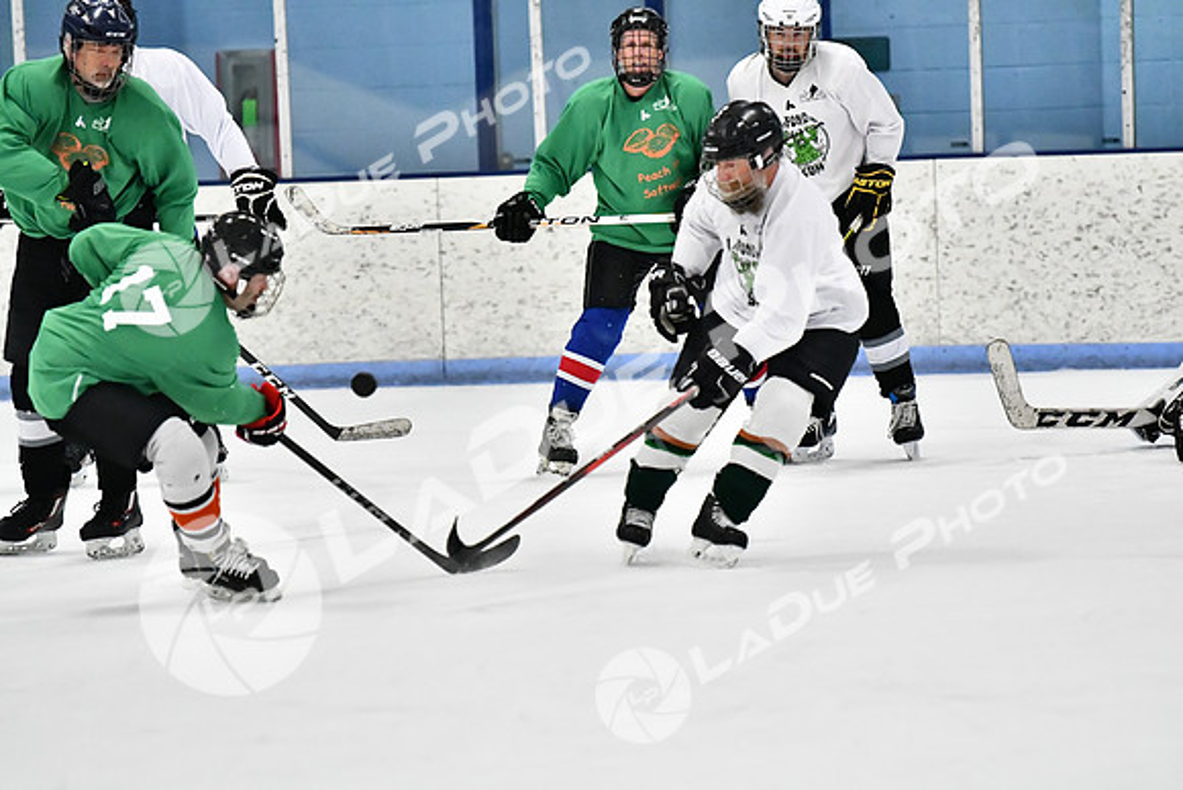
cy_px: 395
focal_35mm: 195
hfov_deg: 10.5
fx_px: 6409
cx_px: 592
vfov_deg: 7.0
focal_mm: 130
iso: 6400
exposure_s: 1/1600
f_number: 2.8
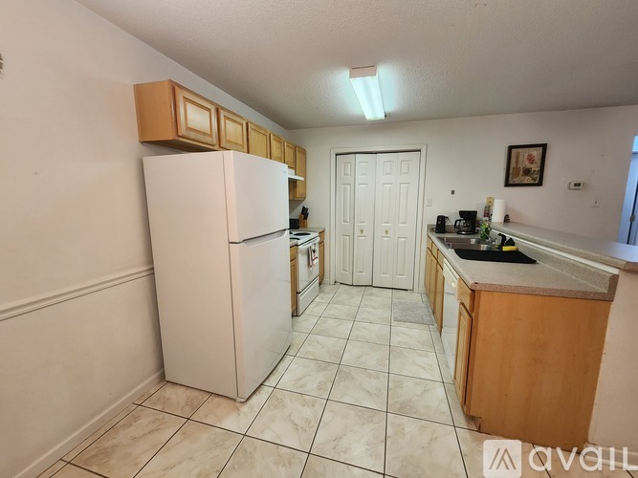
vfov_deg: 89.9
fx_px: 240
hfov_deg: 106.2
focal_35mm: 13
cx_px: 319
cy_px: 239
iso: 250
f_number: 2.2
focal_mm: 2.2
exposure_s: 1/60
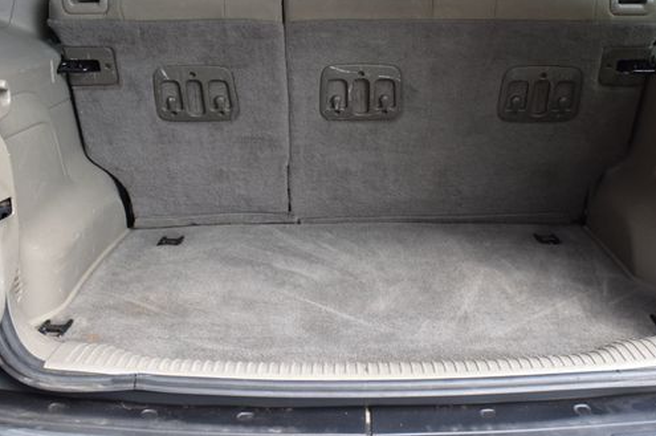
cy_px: 192
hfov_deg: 43.8
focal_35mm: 45
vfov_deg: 30.0
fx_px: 813
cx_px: 379
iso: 400
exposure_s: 1/100
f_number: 9
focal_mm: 23
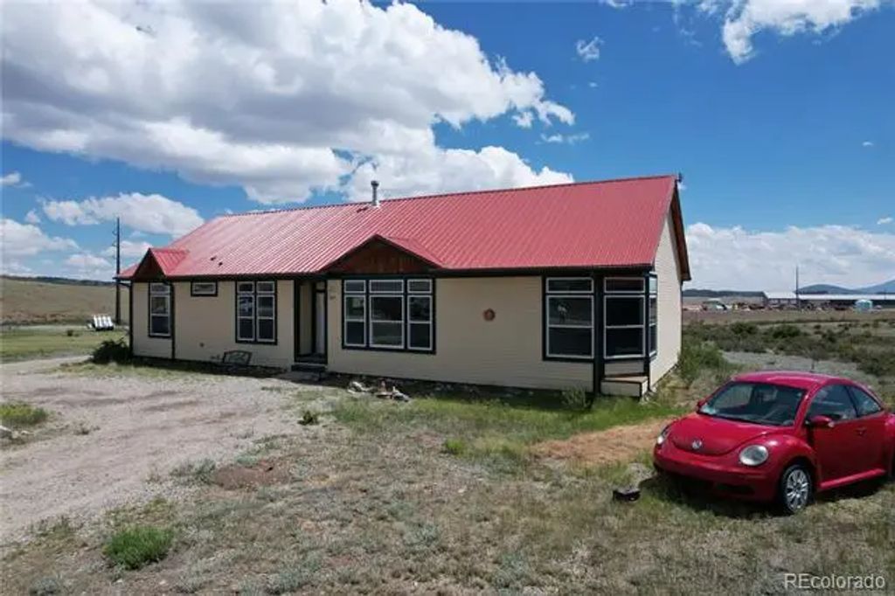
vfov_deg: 57.2
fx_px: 547
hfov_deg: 78.6
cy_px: 298
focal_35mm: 22
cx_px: 448
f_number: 2.8
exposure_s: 1/4000
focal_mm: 8.38
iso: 150
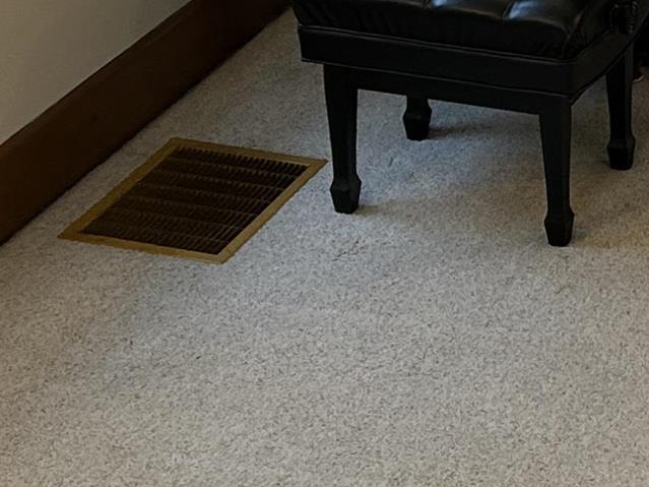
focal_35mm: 125
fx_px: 2343
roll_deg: -0.4
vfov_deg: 11.2
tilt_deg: -17.6
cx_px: 934
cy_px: -324
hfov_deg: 14.8
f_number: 1.5
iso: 100
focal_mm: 5.7
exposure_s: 1/60.2
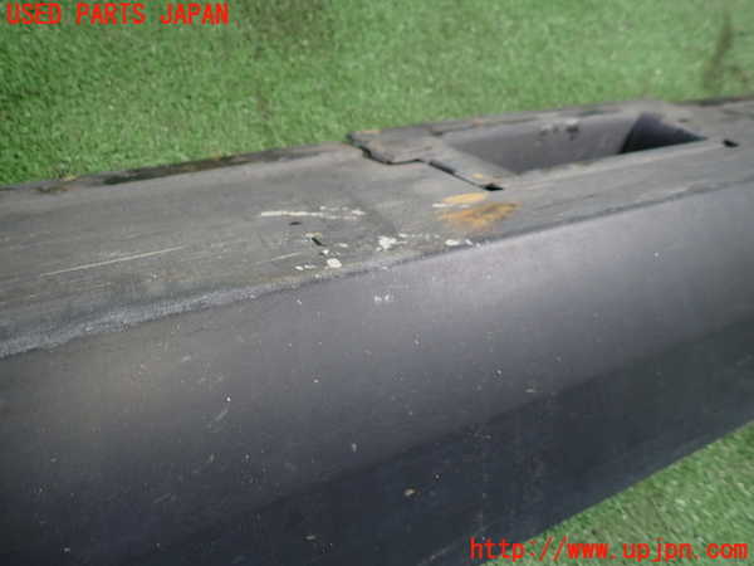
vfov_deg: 54.9
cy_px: 283
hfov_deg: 69.4
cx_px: 377
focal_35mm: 25
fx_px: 545
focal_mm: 4.5
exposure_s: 1/50
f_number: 2
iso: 200
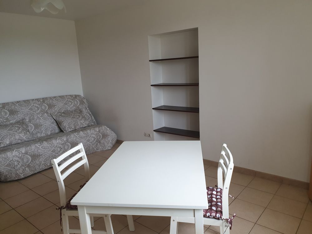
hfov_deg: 67.3
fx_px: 234
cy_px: 117
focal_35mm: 26
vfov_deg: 53.1
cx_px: 156
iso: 200
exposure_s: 1/50
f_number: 2.4
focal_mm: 4.3
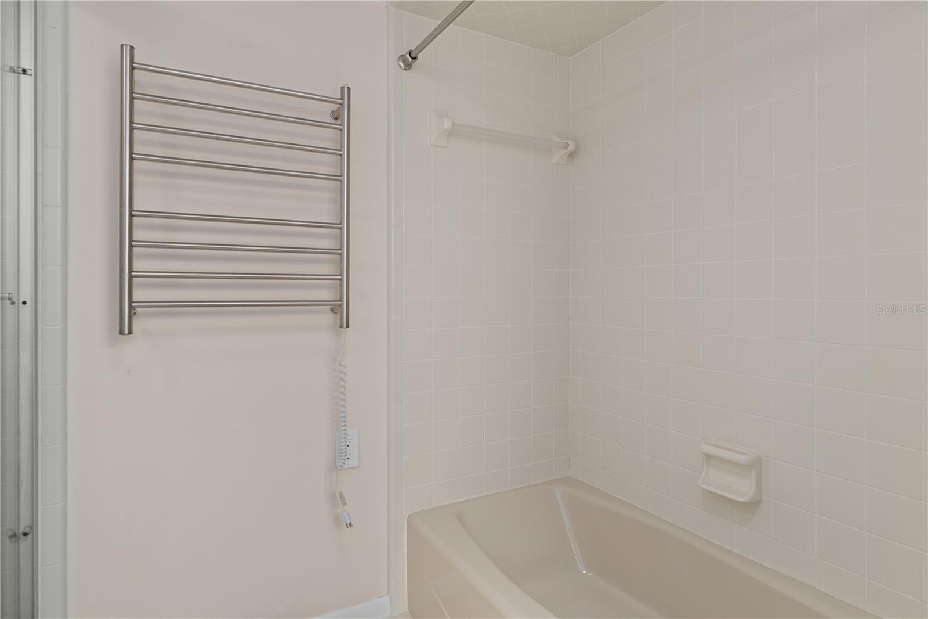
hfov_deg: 85.4
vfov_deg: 63.2
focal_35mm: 20
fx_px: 503
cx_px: 464
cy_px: 310
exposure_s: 1/2.5
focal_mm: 13
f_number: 8
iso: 320
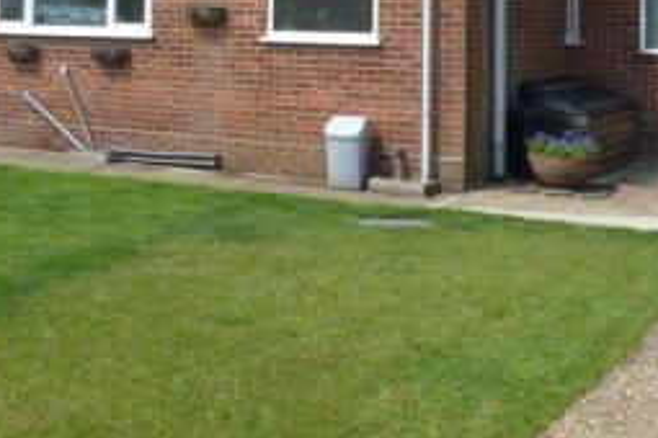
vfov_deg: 22.6
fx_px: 1042
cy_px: -27
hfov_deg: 34.9
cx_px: 264
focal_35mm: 57
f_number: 4
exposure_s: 1/200
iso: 100
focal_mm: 4.3
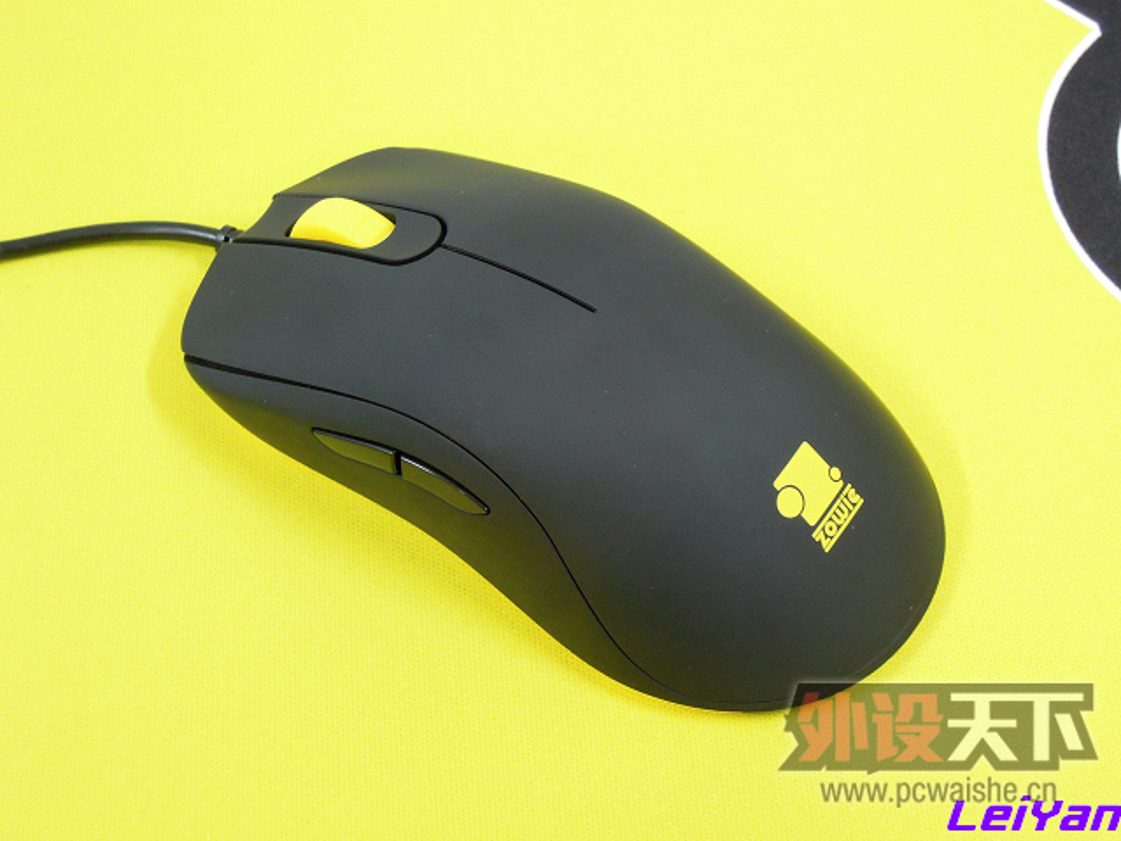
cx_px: 560
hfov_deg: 27.8
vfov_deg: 21.0
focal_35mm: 70
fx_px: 2267
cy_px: 420
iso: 800
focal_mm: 12.5
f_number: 4
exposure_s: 1/10
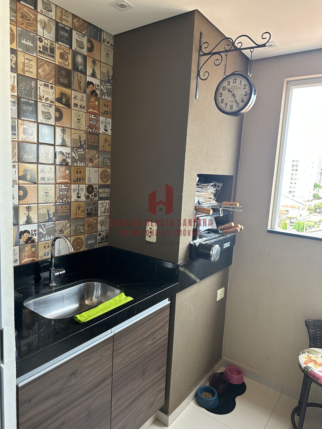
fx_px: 298
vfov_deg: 71.6
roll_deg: -2.9
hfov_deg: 56.8
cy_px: 214
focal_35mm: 24
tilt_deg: -8.8
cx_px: 161
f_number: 1.78
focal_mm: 6.86
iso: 125
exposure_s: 1/127
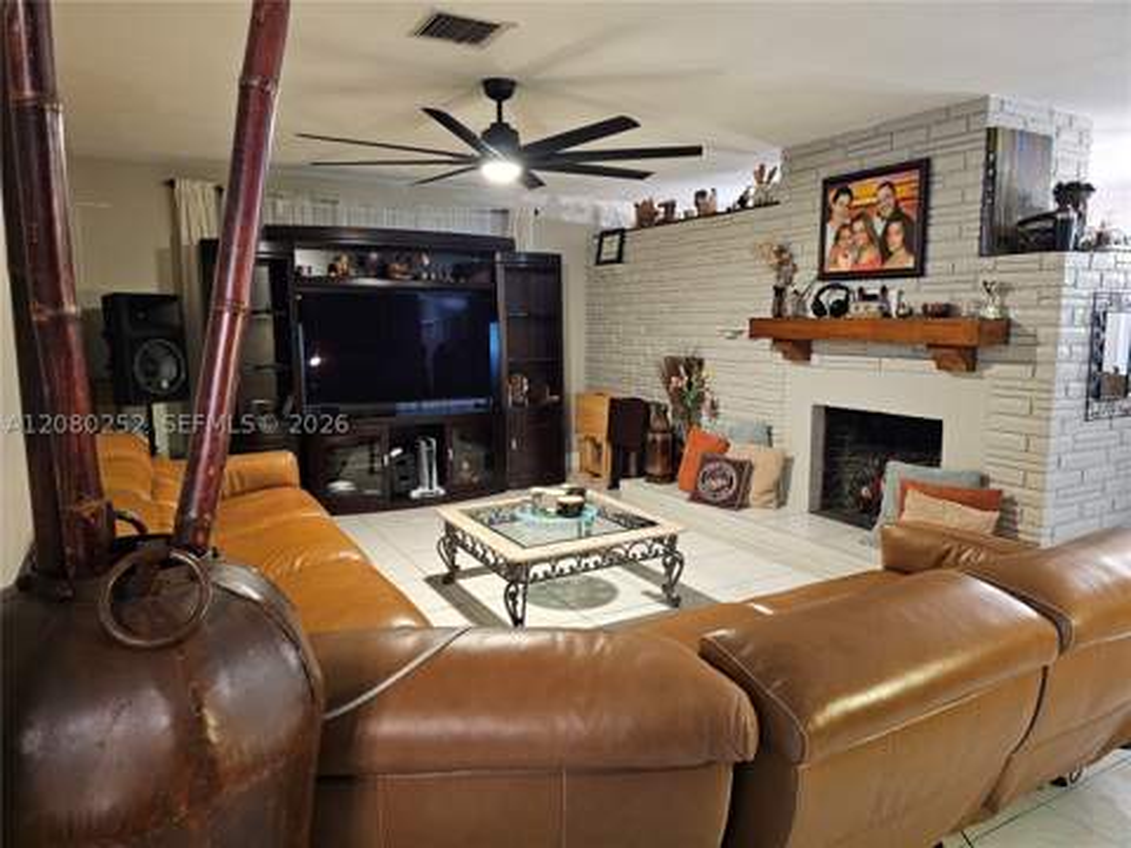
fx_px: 751
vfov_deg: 58.9
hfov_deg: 73.9
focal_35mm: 23
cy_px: 424
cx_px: 566
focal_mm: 6.3
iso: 640
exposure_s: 1/40
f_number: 1.7
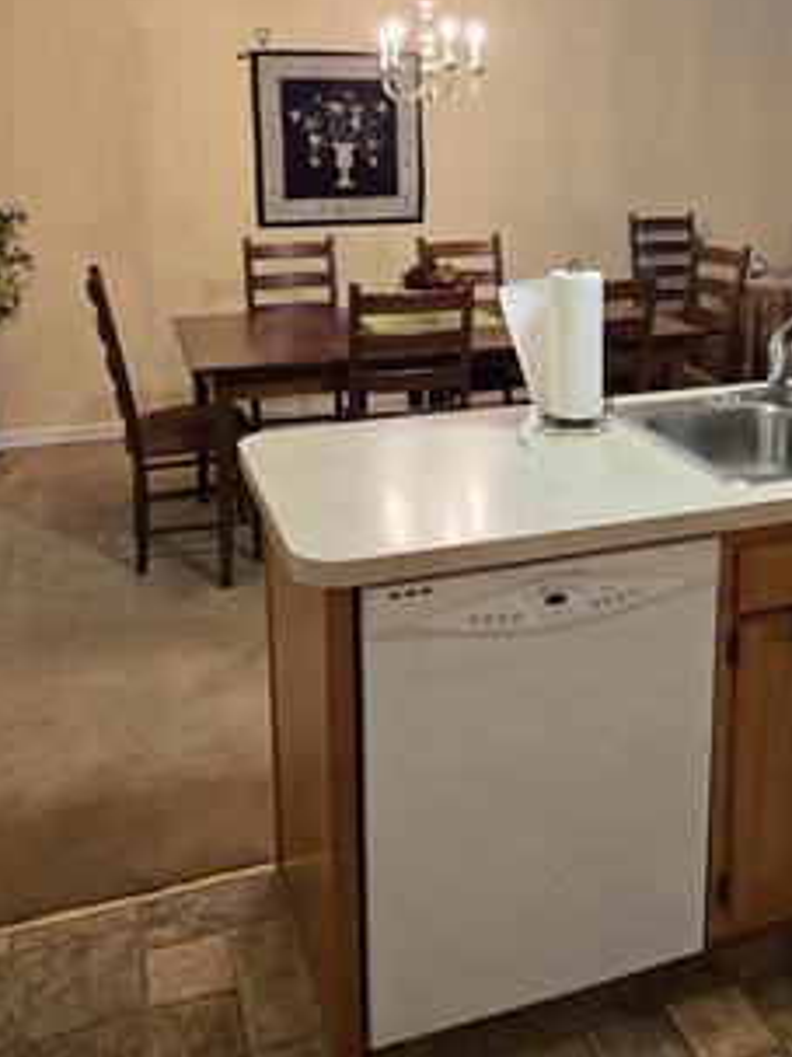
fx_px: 1007
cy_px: 279
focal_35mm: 33
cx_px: 488
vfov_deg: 53.2
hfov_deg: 42.6
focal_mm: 2.2
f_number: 2.2
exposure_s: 1/60
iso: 250
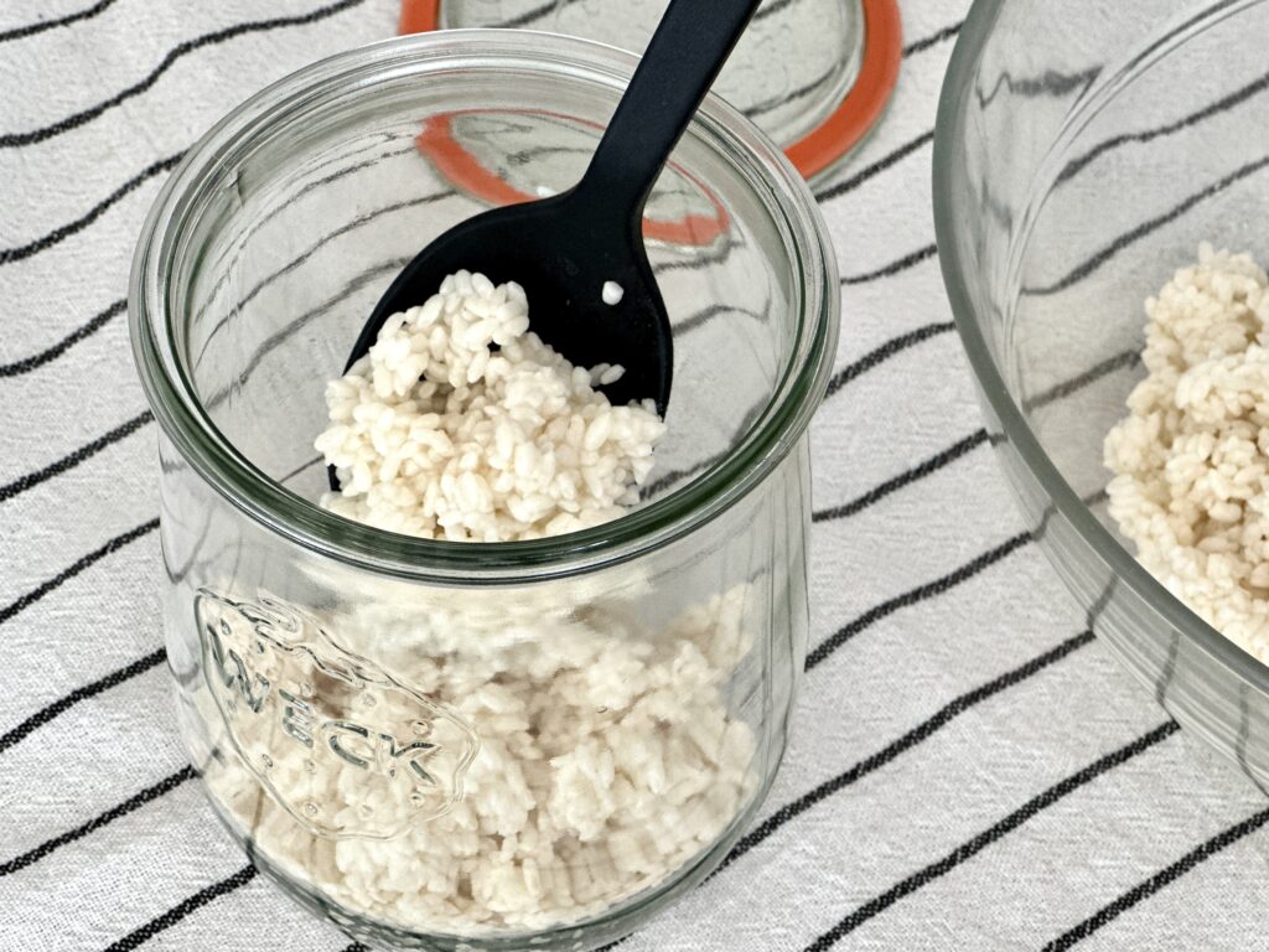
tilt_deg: -52.2
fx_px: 2823
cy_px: 476
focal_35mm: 77
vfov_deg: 19.1
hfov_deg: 25.3
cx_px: 634
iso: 200
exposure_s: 1/40
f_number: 2.8
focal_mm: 9
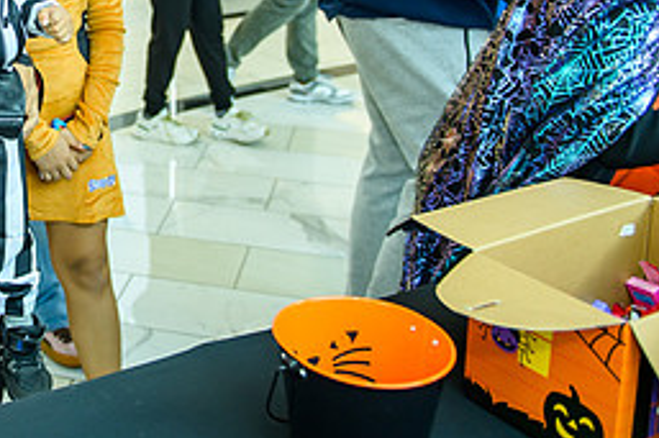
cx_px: -3
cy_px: 17
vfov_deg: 21.6
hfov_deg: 30.5
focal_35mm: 61
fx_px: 1116
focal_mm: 27
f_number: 2.8
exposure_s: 1/200
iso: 400
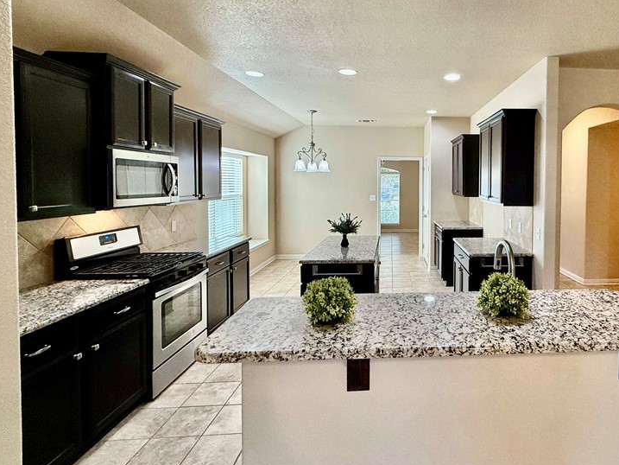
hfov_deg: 78.5
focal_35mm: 20
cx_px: 424
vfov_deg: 65.5
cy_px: 192
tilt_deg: -1.7
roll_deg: -0.2
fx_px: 358
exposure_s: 1/120
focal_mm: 2.22
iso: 160
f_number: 2.2
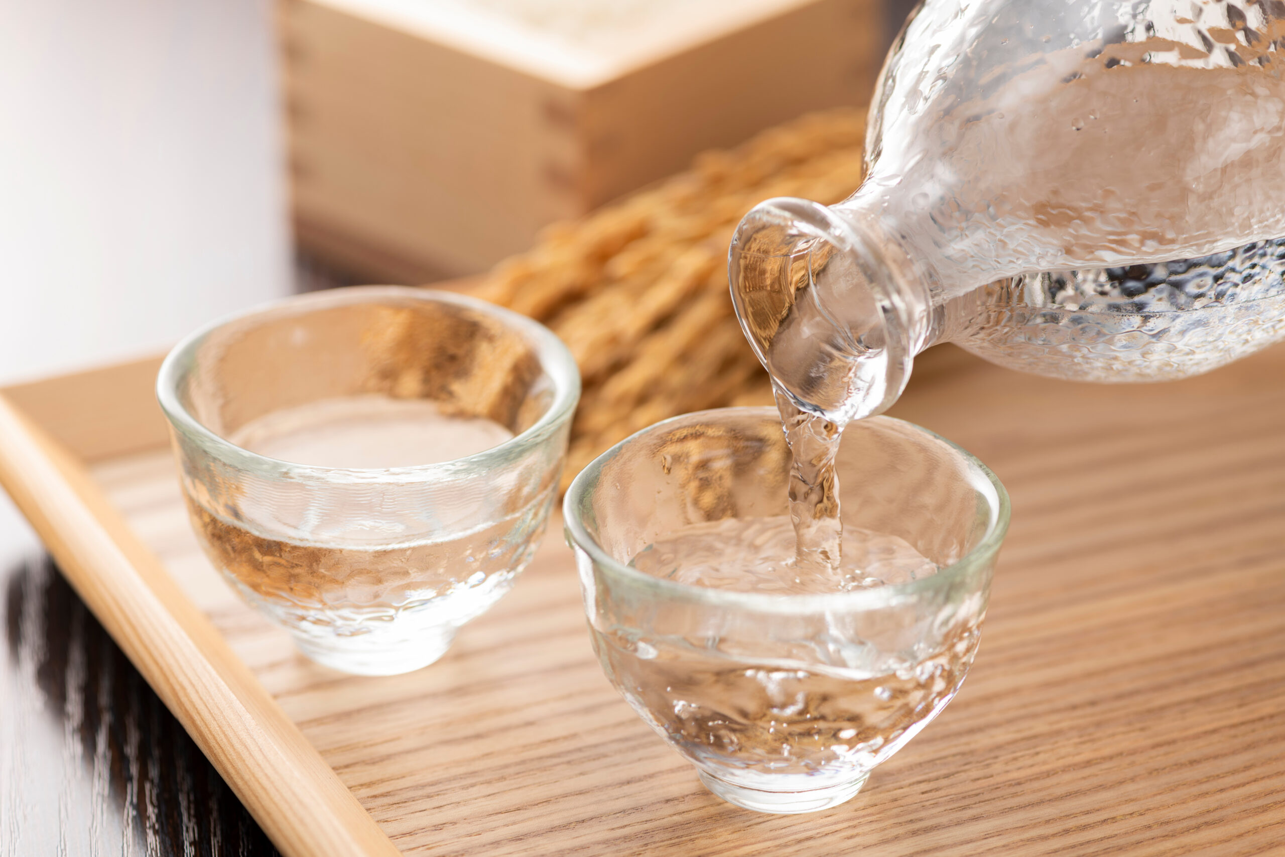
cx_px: 642
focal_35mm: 105
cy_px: 428
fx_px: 3748
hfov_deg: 19.5
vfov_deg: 13.0
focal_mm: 105
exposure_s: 1/125
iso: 50
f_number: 5.6
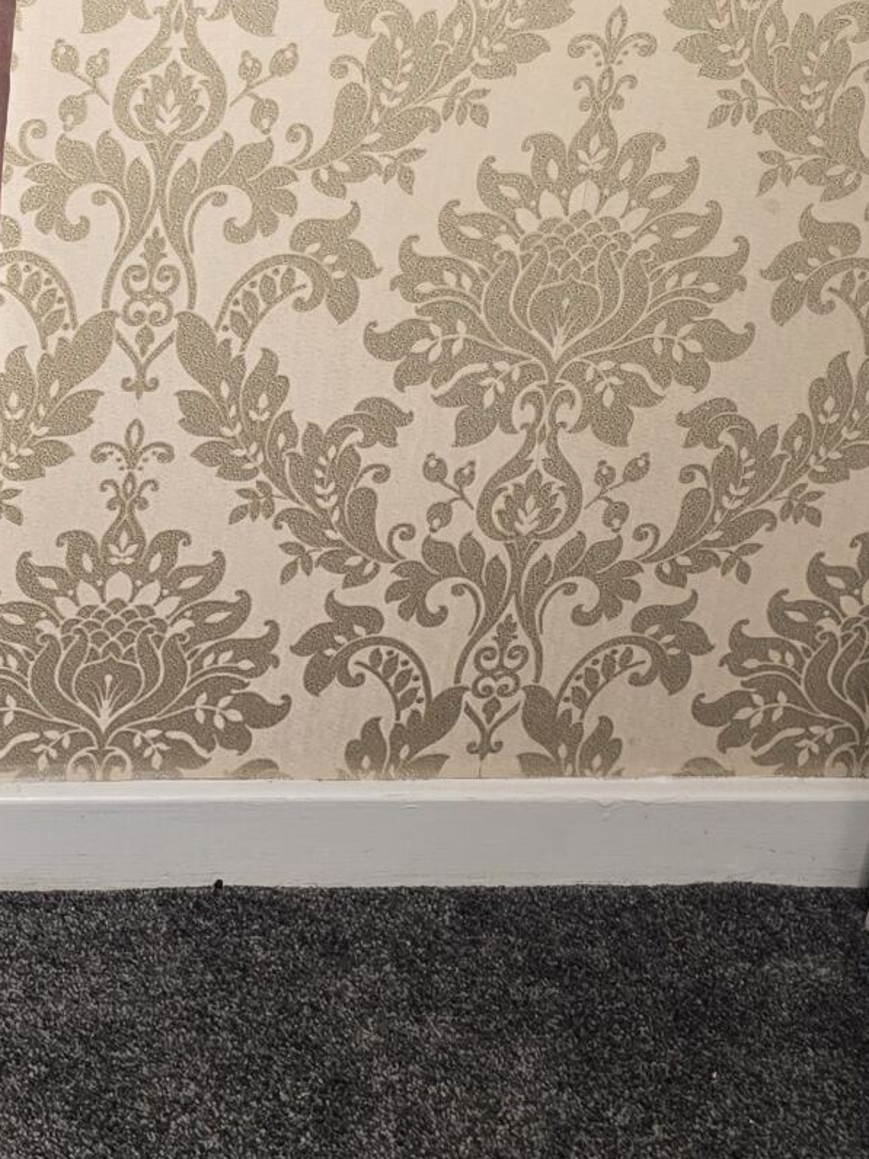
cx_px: -182
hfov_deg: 18.8
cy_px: -163
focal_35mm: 74
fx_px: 2477
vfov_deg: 24.3
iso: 50
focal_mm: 6.3
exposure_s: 1/50
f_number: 1.7
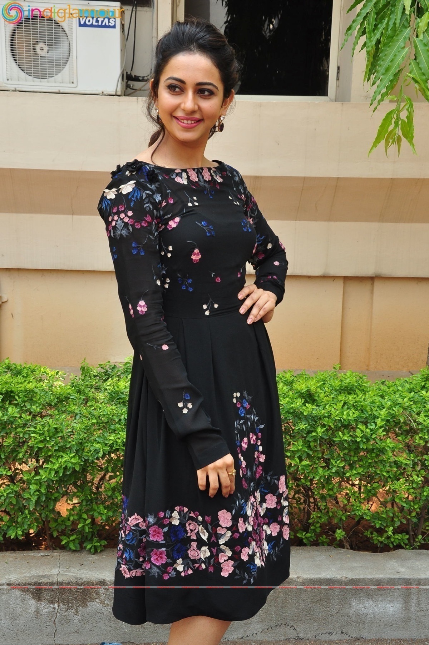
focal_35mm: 51
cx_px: 214
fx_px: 914
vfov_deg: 38.9
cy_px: 322
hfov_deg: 26.4
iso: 400
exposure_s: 1/125
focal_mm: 34
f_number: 10
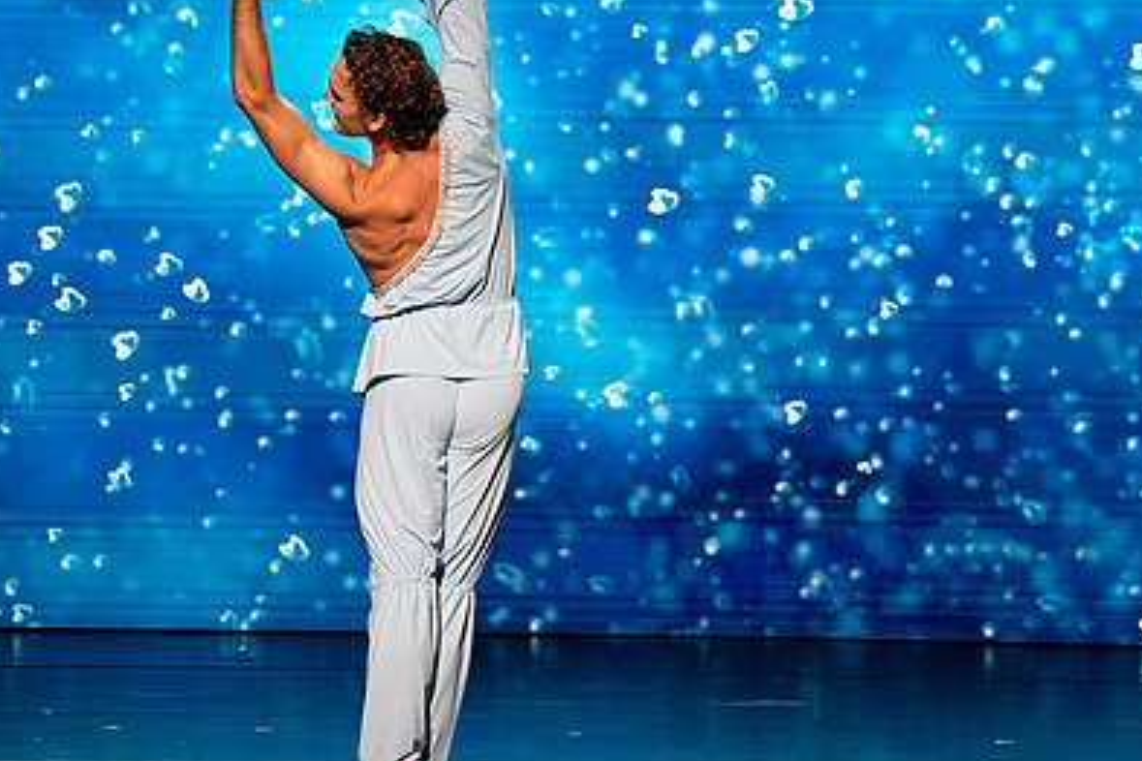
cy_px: 254
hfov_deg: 3.7
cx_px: 376
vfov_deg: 2.5
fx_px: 17509
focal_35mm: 552
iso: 6400
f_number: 5.6
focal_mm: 318
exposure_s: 1/400
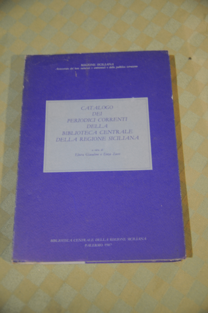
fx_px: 404
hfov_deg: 28.9
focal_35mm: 46
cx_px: 104
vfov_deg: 42.4
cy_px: 156
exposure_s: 1/8
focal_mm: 31
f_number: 2.8
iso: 200
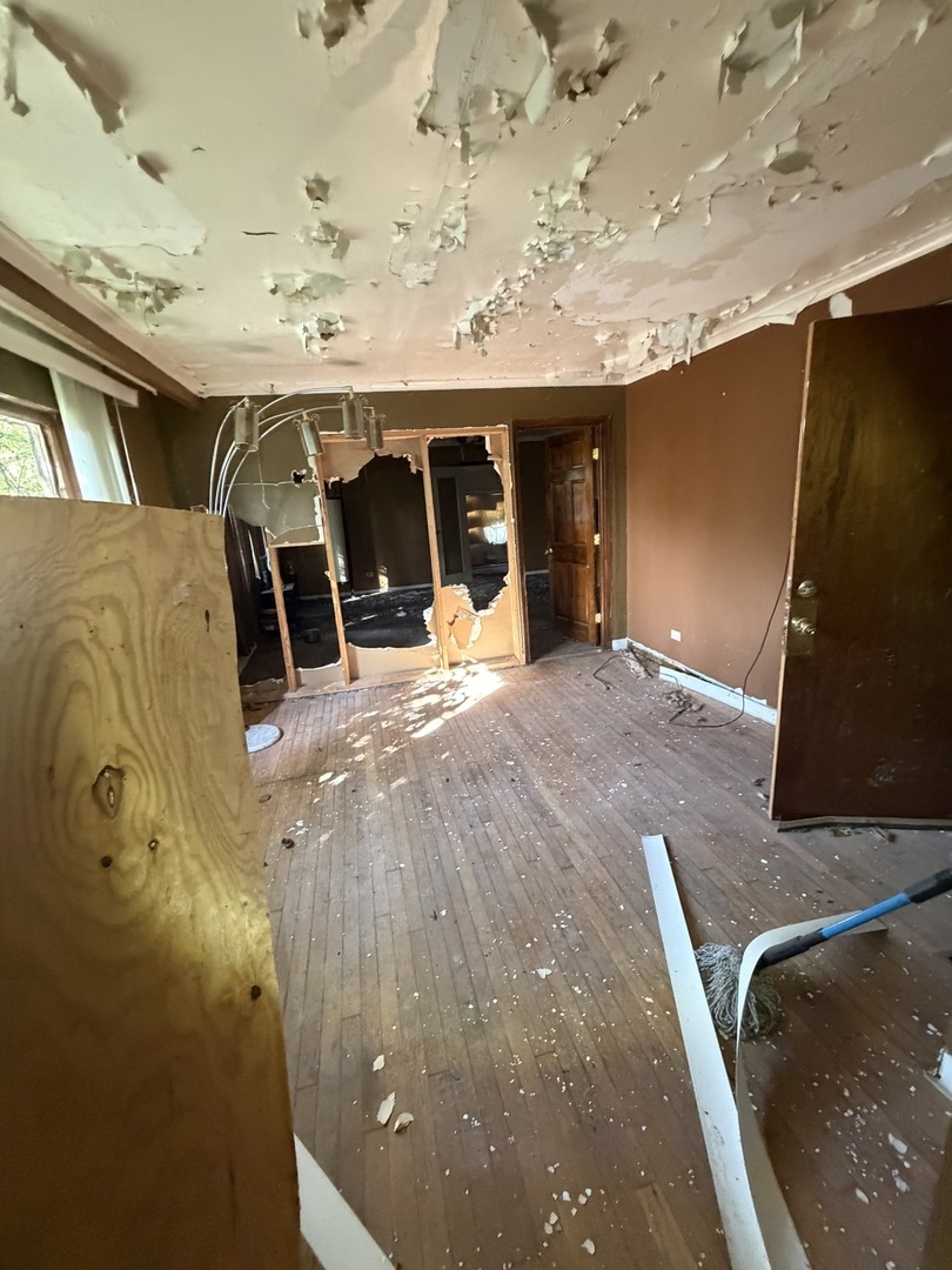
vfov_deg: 102.1
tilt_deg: -14.1
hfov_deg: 85.7
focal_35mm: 14
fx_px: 513
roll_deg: +1.2
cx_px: 476
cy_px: 635
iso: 800
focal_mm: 2.22
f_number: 2.2
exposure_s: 1/50
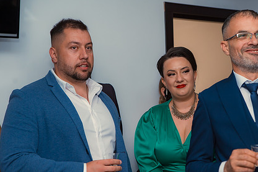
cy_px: 109
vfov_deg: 17.5
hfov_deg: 25.8
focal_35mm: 78
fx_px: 559
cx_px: 179
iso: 500
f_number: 3.5
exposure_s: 1/125
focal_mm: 56
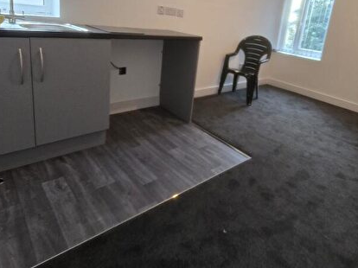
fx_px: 227
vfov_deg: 59.0
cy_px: 80
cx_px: 195
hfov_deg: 76.2
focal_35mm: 22
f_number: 2.2
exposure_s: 1/50
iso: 400
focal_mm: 2.2
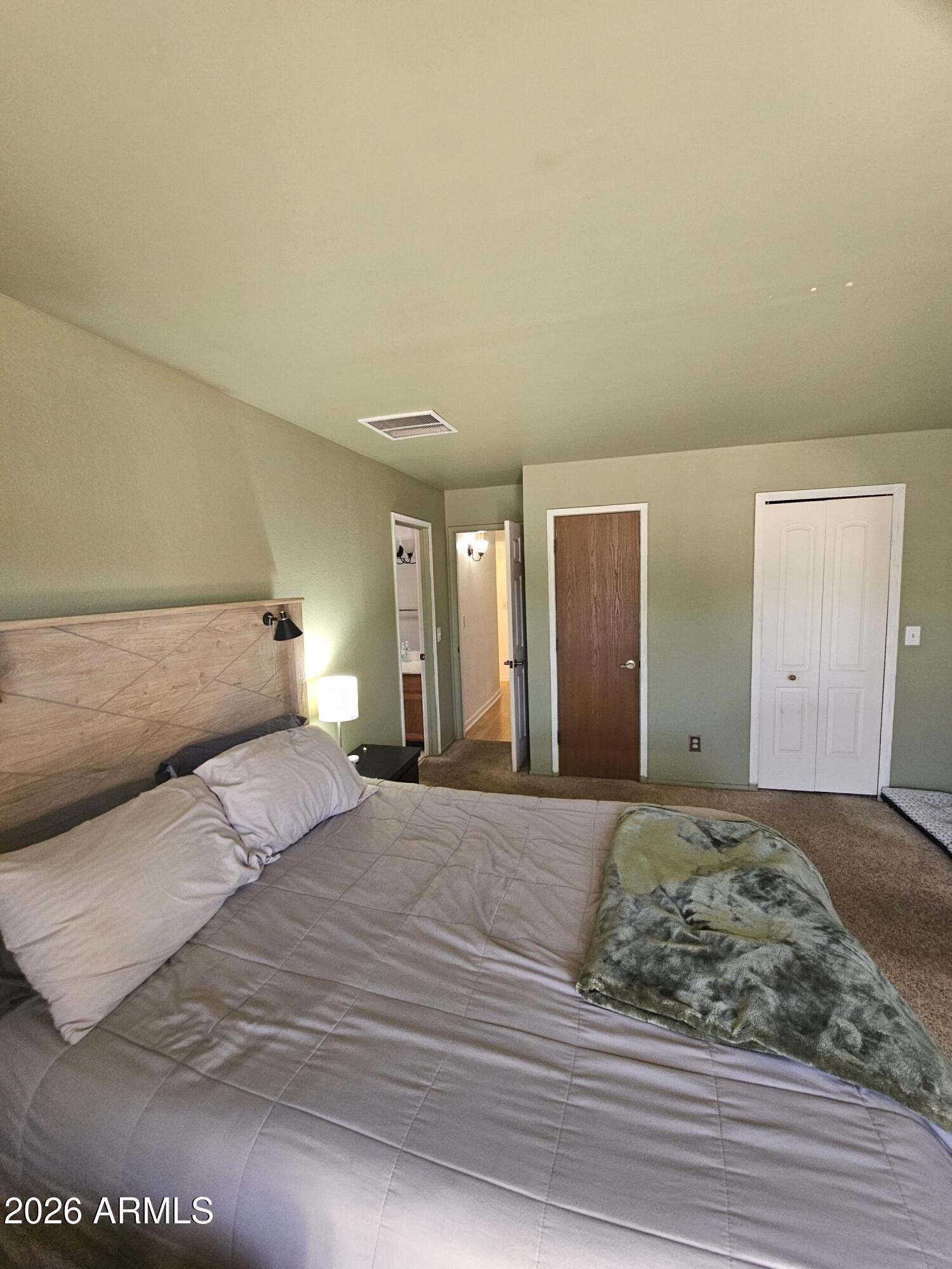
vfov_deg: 106.2
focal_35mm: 13
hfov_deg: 89.9
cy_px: 634
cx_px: 476
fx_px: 477
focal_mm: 2.2
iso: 320
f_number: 2.2
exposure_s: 1/40
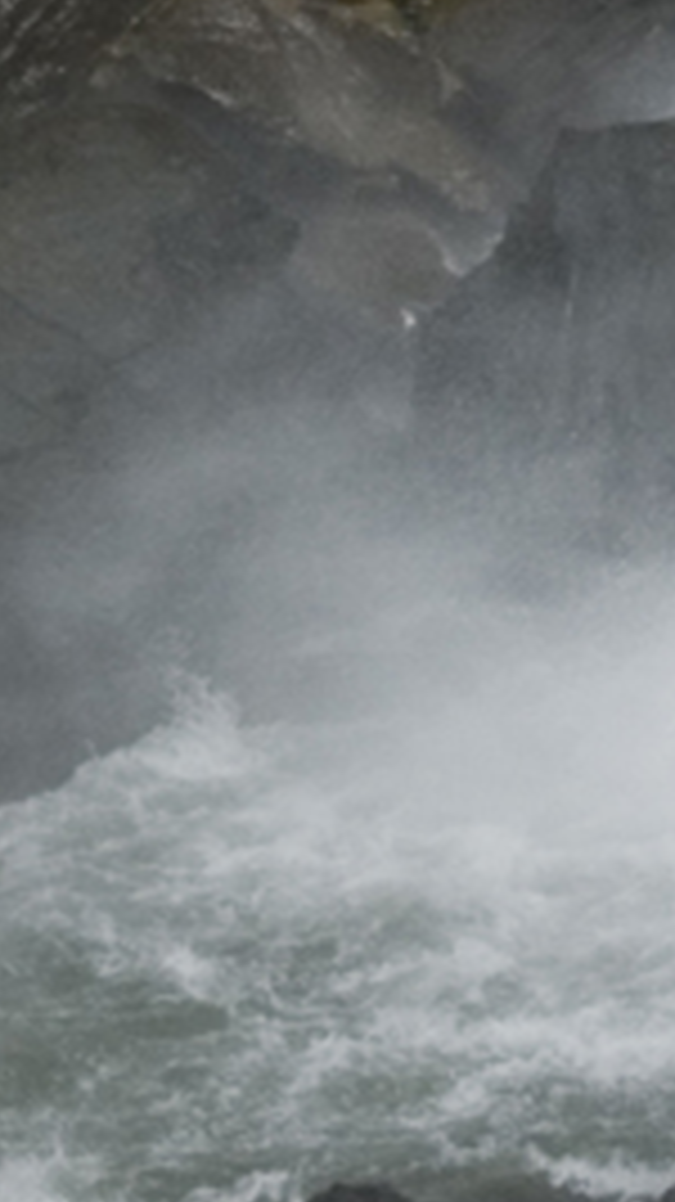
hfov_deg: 5.0
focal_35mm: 239
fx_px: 7612
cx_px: 1274
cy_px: -876
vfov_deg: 8.7
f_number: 7.1
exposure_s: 1/180
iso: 200
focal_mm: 34
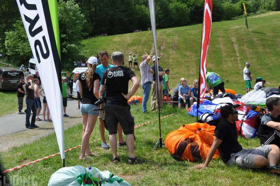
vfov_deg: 27.9
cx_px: 118
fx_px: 373
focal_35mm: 48
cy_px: 73
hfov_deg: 41.0
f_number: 13
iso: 200
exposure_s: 1/160
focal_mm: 26
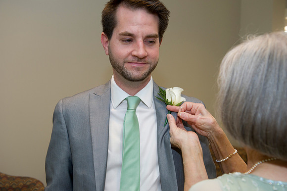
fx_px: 382
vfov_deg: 28.0
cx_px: 144
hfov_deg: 41.1
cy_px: 96
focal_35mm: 48
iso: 800
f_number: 5
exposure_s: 1/160
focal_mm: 48
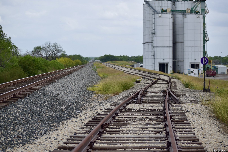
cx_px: 114
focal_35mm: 82
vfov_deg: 16.6
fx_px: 522
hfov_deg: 24.6
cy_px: 76
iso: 200
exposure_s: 1/1600
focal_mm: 55
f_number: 4
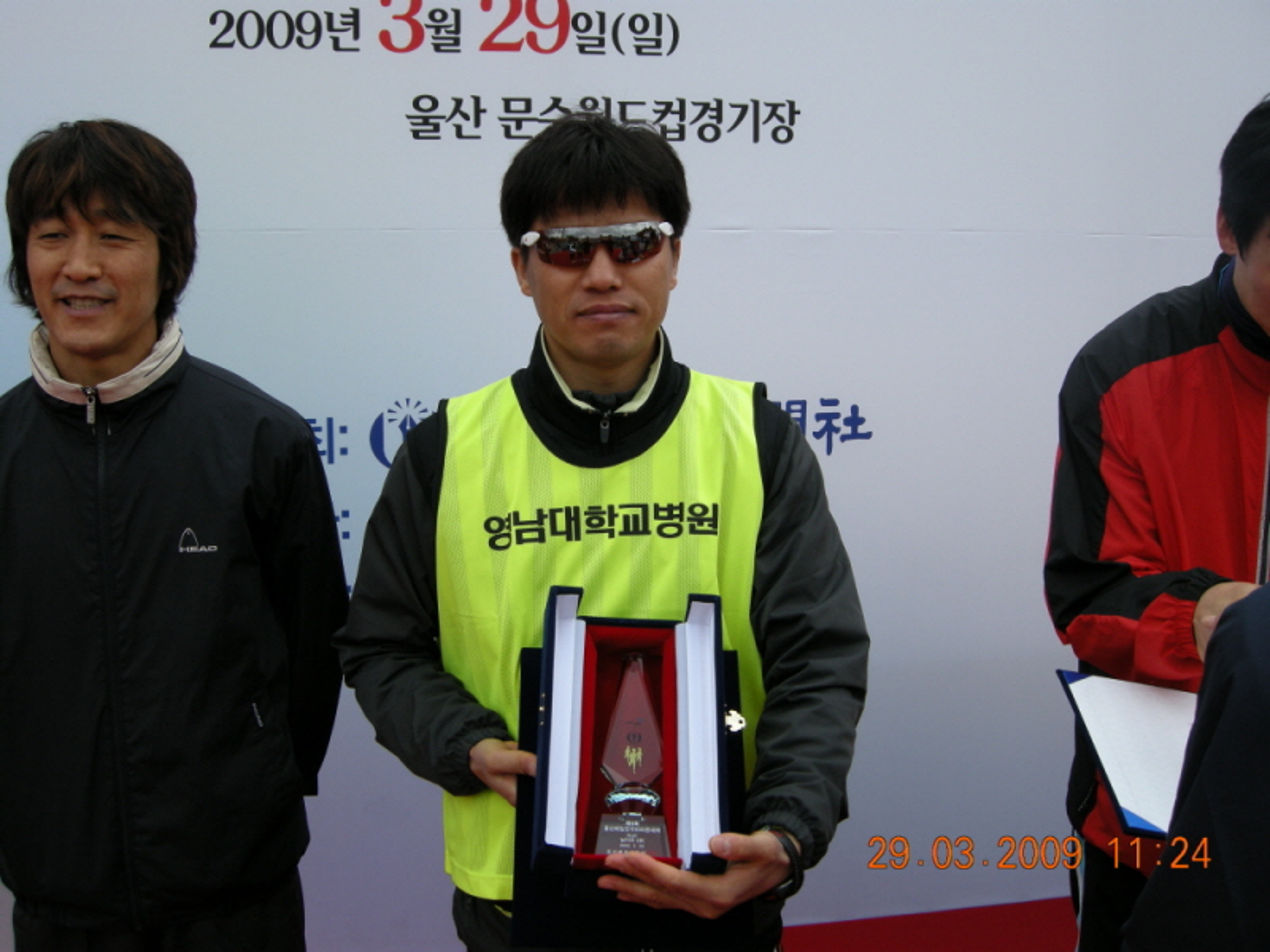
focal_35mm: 35
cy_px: 476
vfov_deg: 40.7
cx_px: 635
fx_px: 1284
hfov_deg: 52.6
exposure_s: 1/244
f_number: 4.8
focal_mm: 7.5
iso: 64
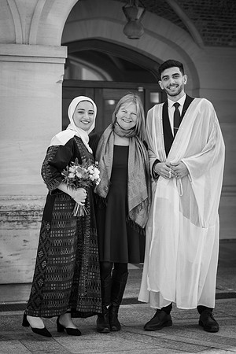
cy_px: 177
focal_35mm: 82
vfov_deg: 24.8
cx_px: 118
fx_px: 806
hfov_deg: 16.7
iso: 100
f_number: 2.8
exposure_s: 1/1000
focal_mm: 82
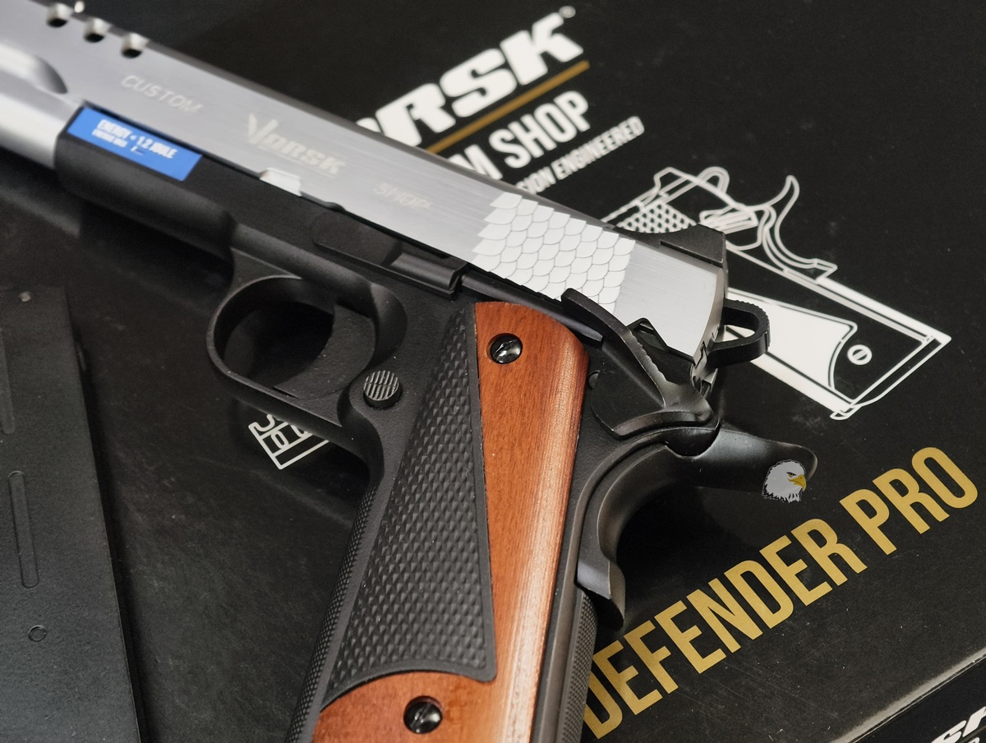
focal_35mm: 85
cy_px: 372
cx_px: 493
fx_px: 2425
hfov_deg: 23.0
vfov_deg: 17.4
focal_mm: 22.48
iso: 737
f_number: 2.67
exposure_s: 1/20
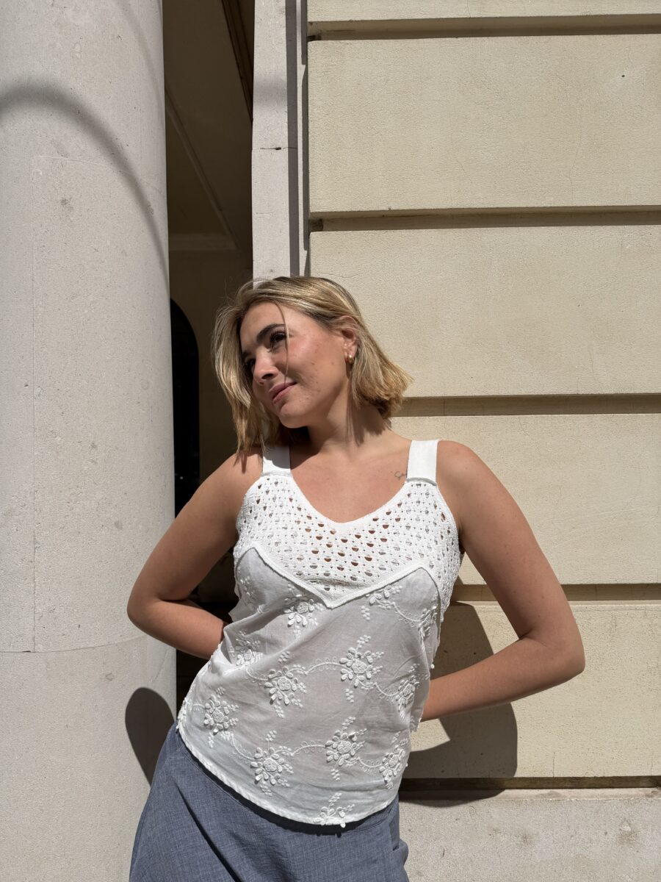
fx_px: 611
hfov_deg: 56.8
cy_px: 441
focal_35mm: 24
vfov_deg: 71.6
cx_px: 330
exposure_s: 1/17544
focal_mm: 6.76
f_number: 1.78
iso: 100
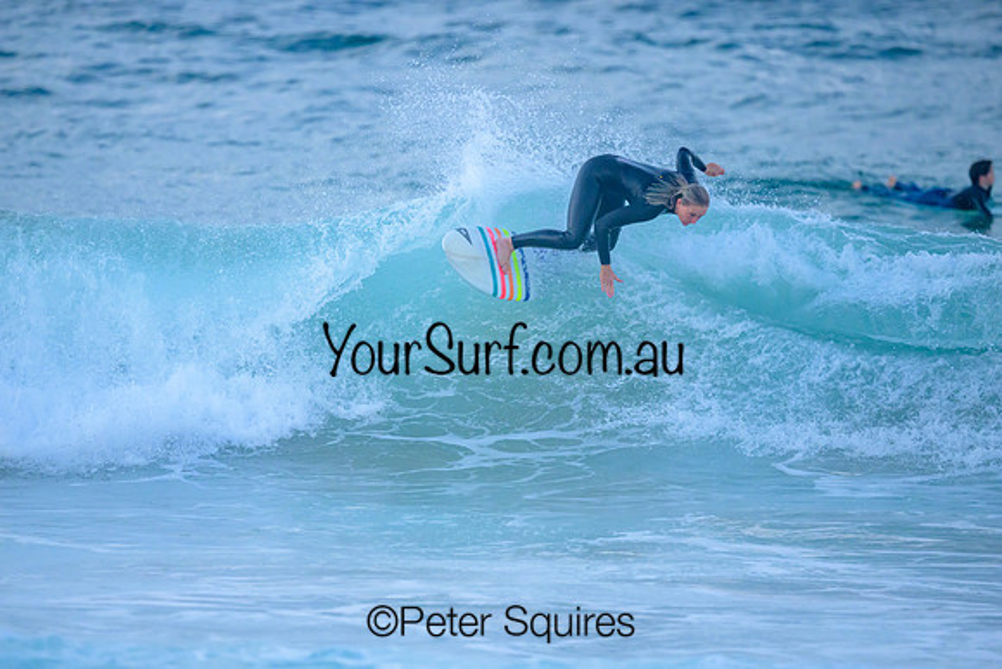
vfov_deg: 1.7
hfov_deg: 2.6
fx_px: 22271
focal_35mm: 800
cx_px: 501
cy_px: 334
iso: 2000
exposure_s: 1/2000
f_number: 6.3
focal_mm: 800
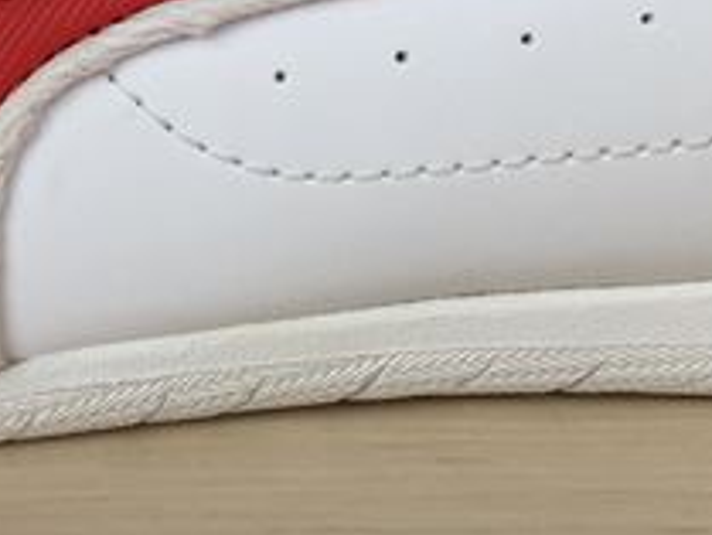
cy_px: -44
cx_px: 273
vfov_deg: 13.1
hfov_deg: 17.7
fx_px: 2284
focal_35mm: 111
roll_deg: -0.2
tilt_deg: -10.5
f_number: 2.2
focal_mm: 4.15
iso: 25
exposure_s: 1/121
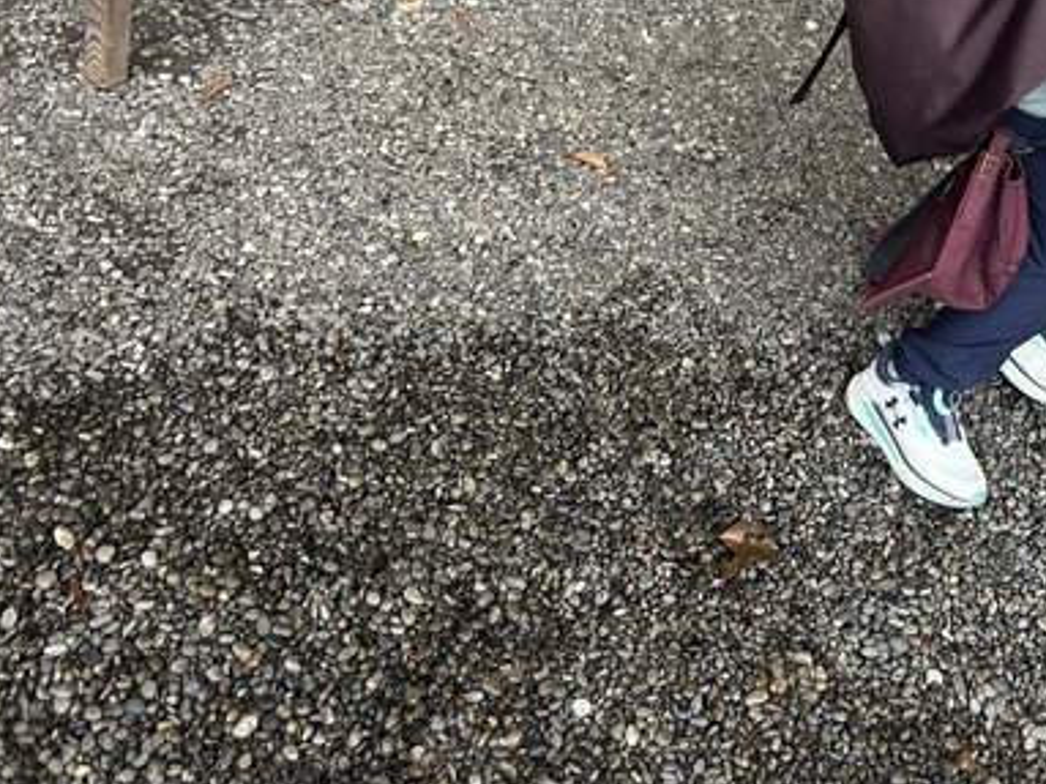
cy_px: 34
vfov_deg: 26.3
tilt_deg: -28.0
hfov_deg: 34.5
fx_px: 1601
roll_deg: -16.8
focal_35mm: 53
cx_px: 904
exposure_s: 1/121
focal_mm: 5.7
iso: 80
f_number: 1.5
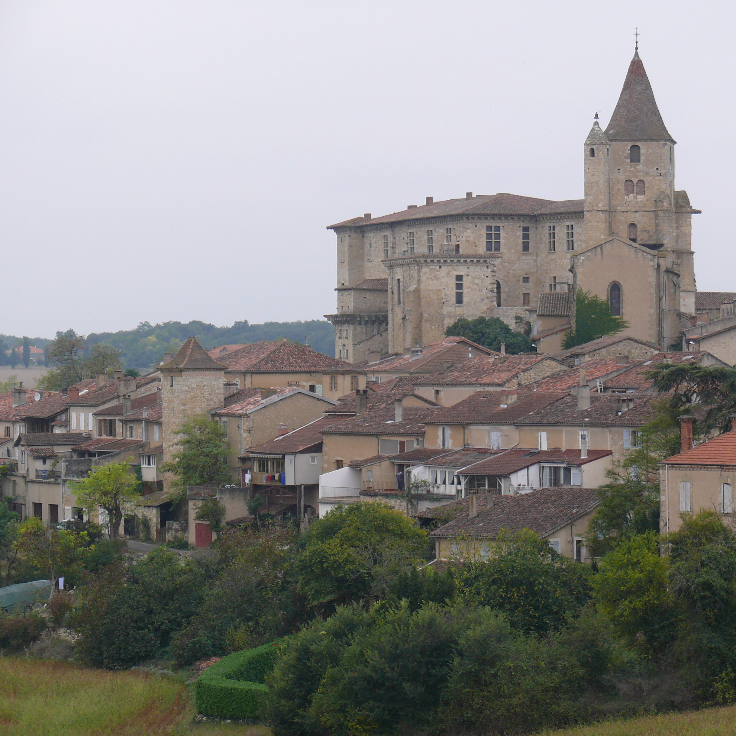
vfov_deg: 12.9
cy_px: 402
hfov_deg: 12.9
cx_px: 521
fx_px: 3247
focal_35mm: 135
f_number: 4
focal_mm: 21.6
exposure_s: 1/160
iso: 100
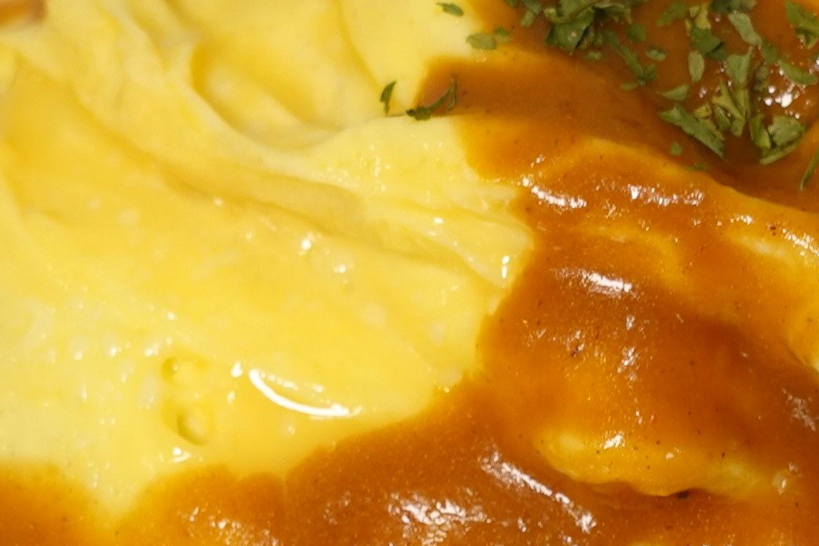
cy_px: 659
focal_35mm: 157
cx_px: 561
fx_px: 3571
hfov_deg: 13.1
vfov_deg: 8.6
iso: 125
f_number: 2.8
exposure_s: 1/60
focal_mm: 12.93
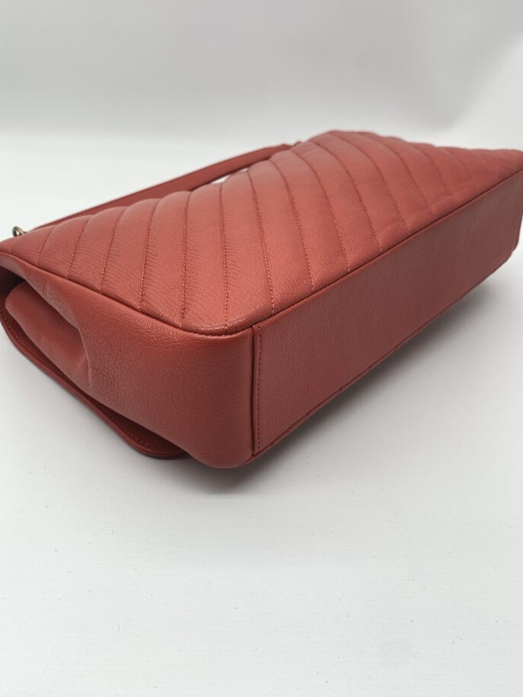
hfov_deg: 48.2
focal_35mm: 29
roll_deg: -4.9
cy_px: 314
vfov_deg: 61.5
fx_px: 584
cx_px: 250
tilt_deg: -29.3
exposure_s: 1/100
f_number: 1.8
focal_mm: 4.25
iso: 50
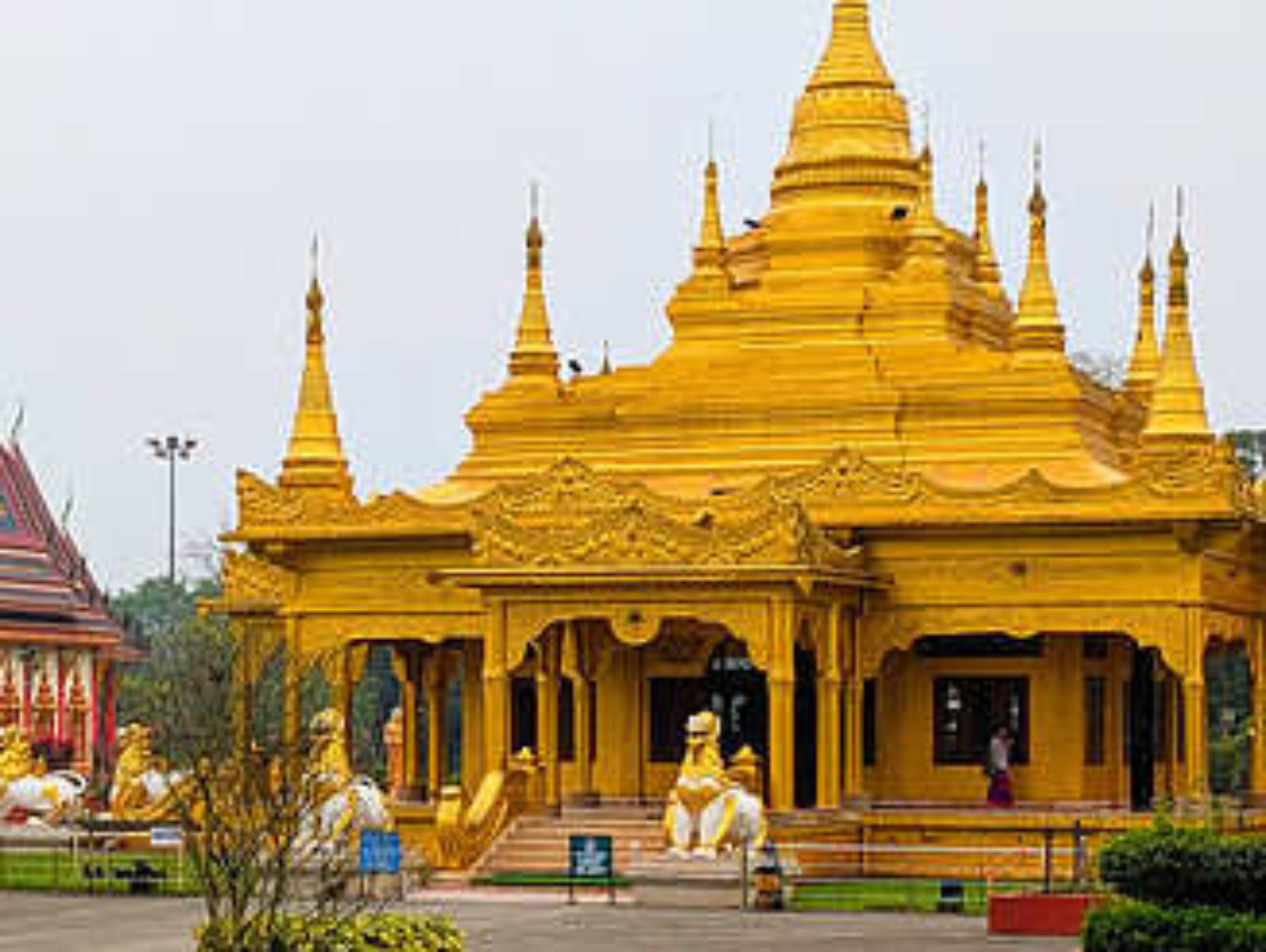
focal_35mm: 87
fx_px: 3185
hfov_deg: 22.3
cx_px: 345
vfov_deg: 17.0
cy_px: 660
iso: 17
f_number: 1.68
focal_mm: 6.9
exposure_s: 1/176
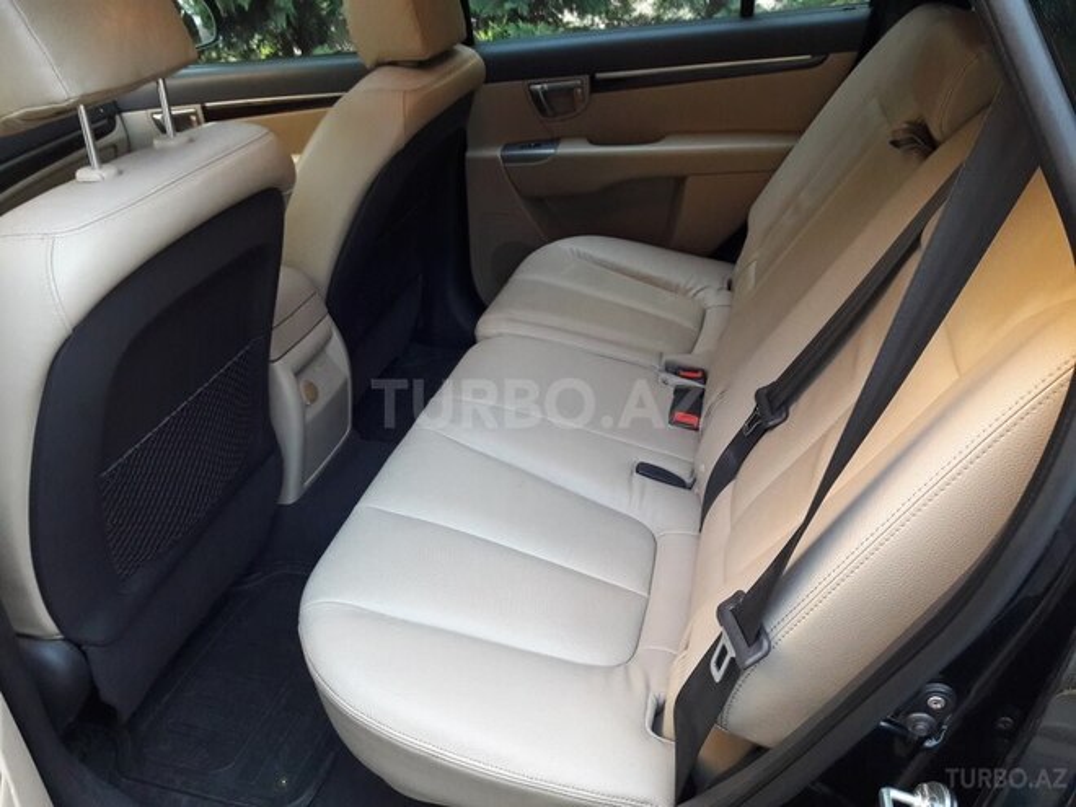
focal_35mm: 28
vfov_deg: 49.7
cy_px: 404
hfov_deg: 63.4
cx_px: 538
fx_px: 870
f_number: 1.9
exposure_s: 1/33
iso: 160
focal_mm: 3.7
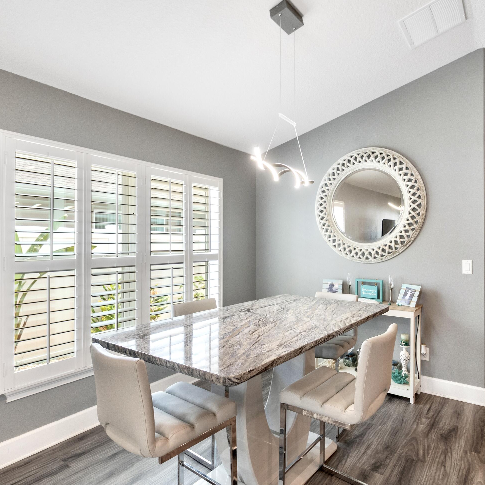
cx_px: 314
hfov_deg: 68.9
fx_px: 343
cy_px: 241
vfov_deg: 70.5
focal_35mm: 22
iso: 320
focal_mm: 11
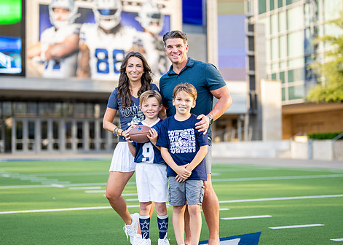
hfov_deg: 27.9
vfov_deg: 20.1
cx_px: 165
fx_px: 691
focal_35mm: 71
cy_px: 112
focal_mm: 50
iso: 100
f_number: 1.2
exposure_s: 1/1600
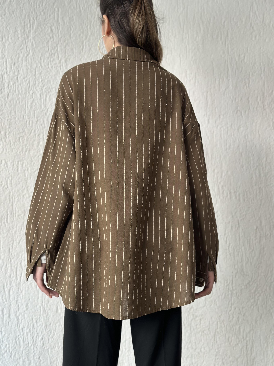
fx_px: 507
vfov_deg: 39.7
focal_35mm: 48
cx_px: 137
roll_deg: +0.1
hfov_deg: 30.3
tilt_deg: -0.5
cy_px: 183
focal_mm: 6.86
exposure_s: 1/64
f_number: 1.78
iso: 125
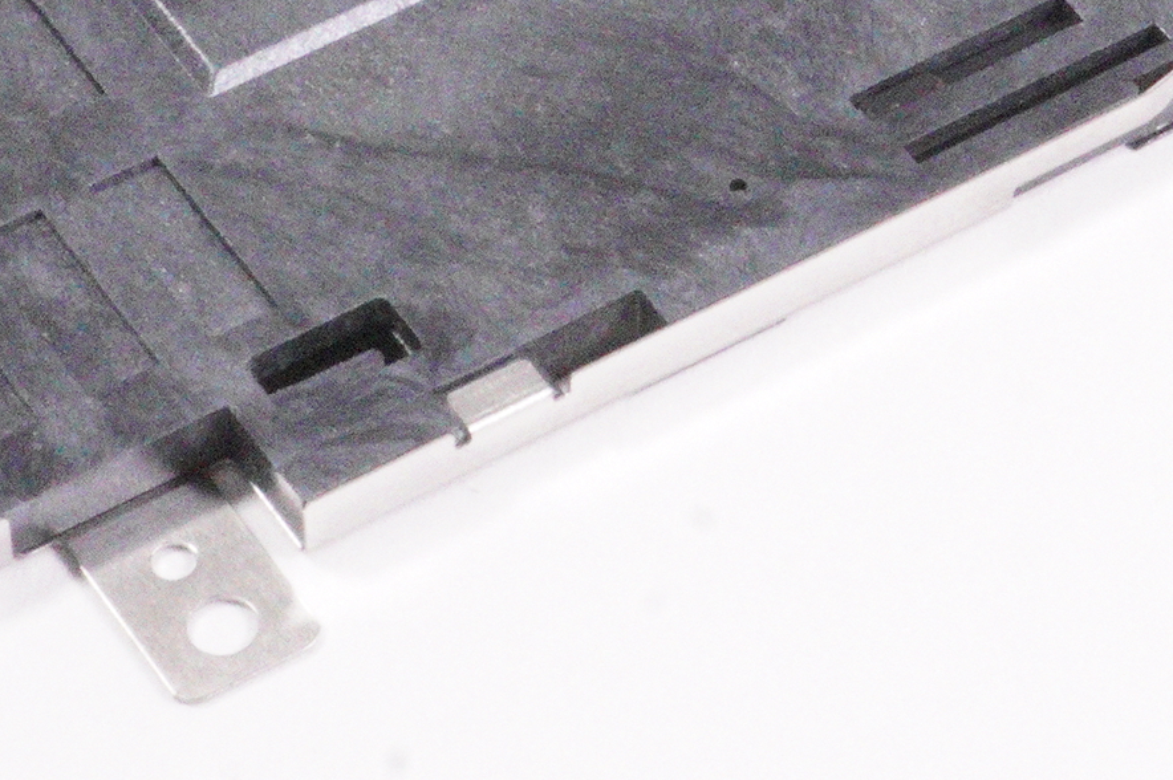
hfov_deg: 11.5
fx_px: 5818
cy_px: -291
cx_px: 600
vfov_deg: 7.6
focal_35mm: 179
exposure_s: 1/200
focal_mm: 35
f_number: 25
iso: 12800
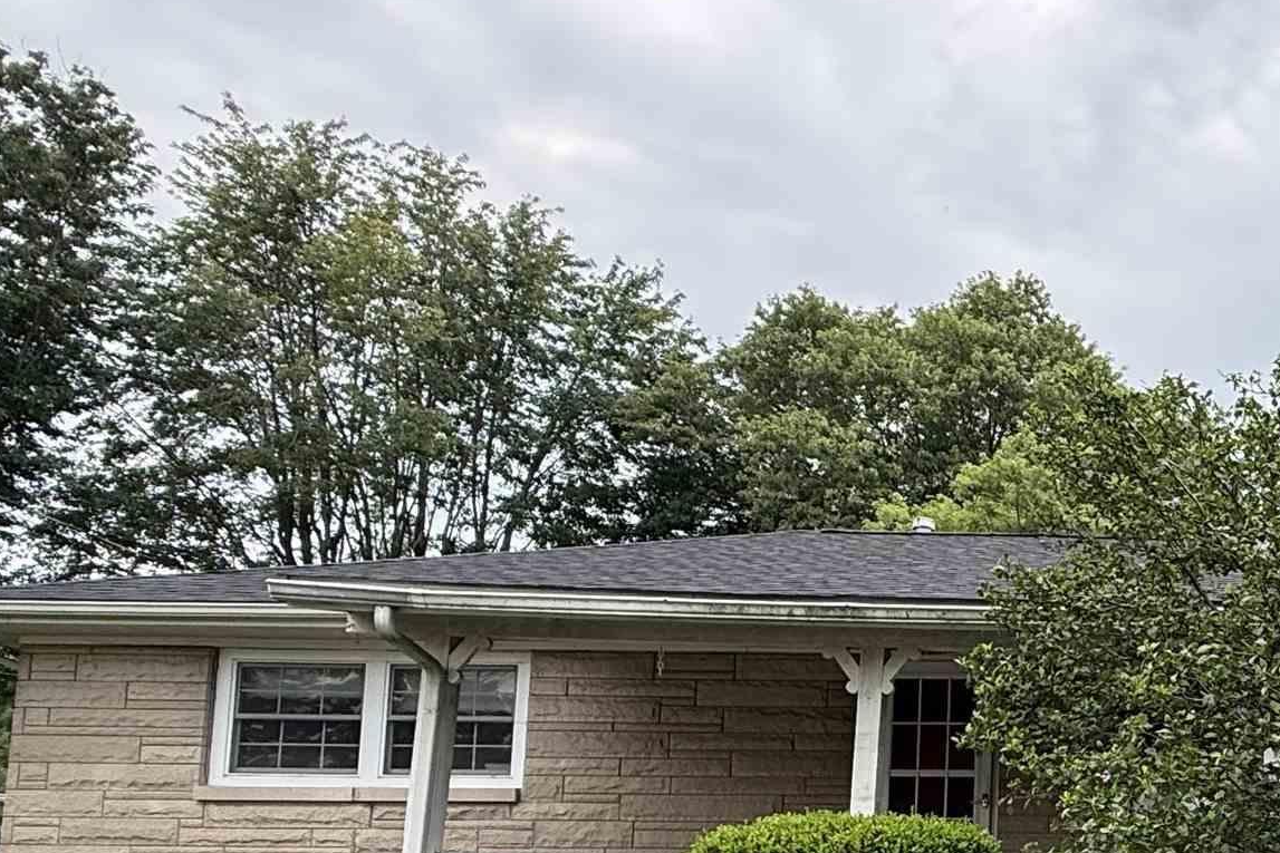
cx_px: 1386
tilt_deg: +5.8
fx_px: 1387
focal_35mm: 39
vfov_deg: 31.9
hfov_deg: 40.6
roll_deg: -0.4
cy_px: 824
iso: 64
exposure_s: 1/416
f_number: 2.2
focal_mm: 2.22
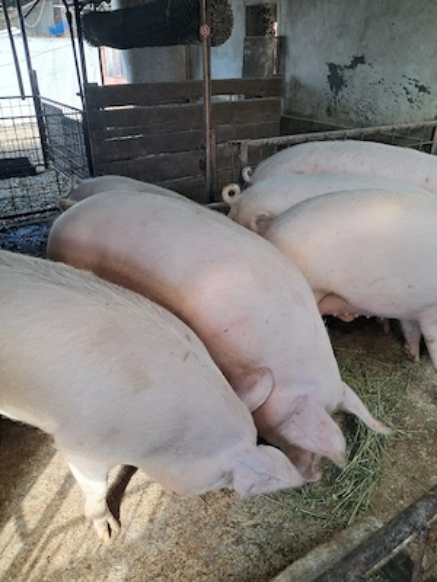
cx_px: 218
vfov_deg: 65.3
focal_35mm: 27
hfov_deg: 51.4
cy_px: 291
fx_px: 454
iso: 50
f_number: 1.8
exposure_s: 1/60.2
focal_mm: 4
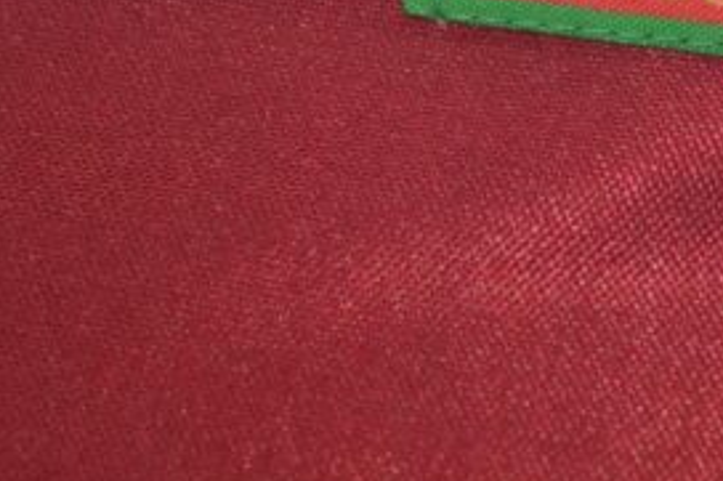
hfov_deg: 11.2
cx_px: 667
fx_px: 3655
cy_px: -16
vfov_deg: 7.5
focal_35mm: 182
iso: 200
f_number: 5.6
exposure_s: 1/60
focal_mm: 55
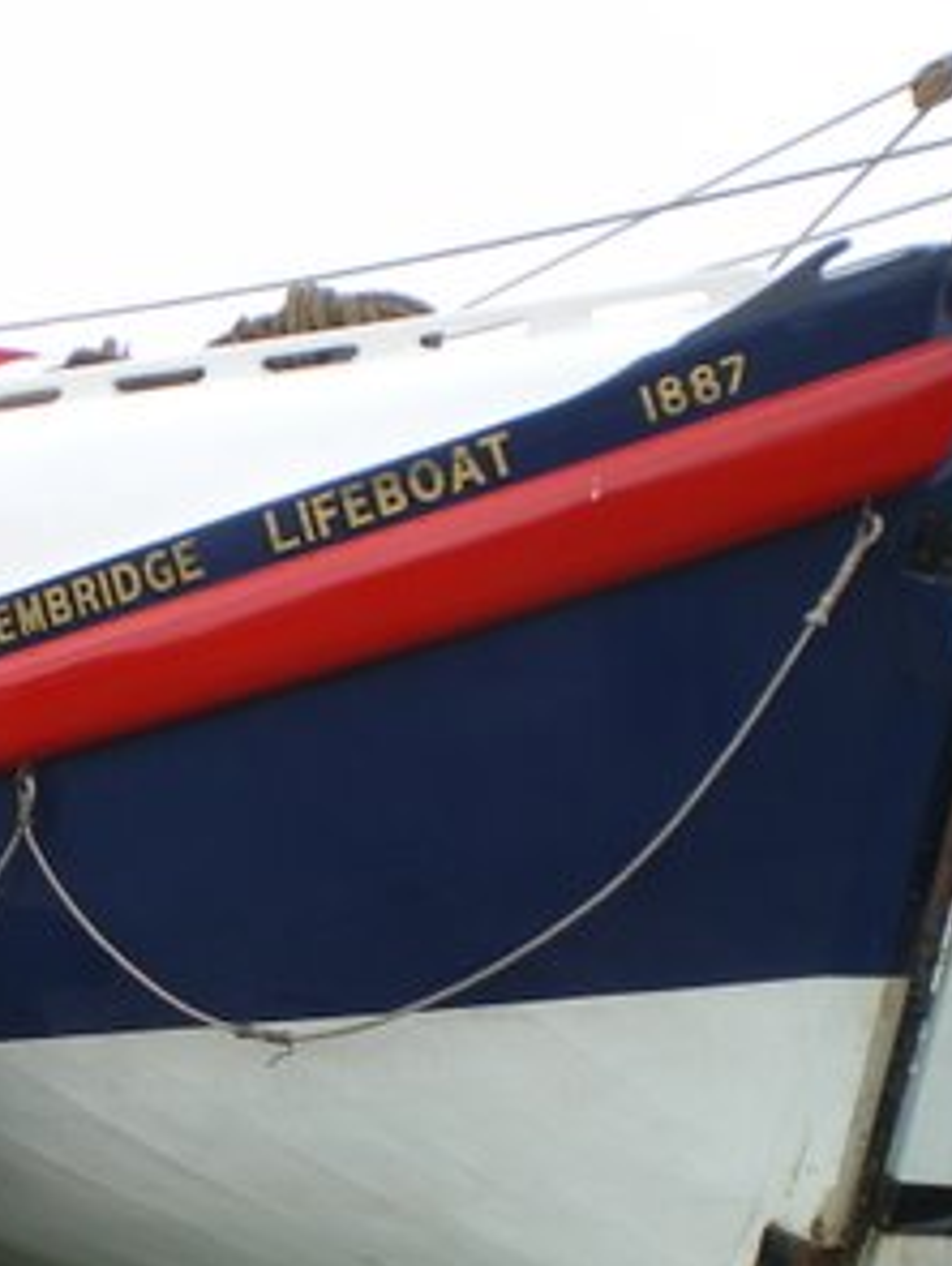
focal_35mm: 78
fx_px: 2854
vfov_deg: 24.6
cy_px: 1009
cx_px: 111
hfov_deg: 18.6
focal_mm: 6.3
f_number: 4.6
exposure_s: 1/125
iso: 50
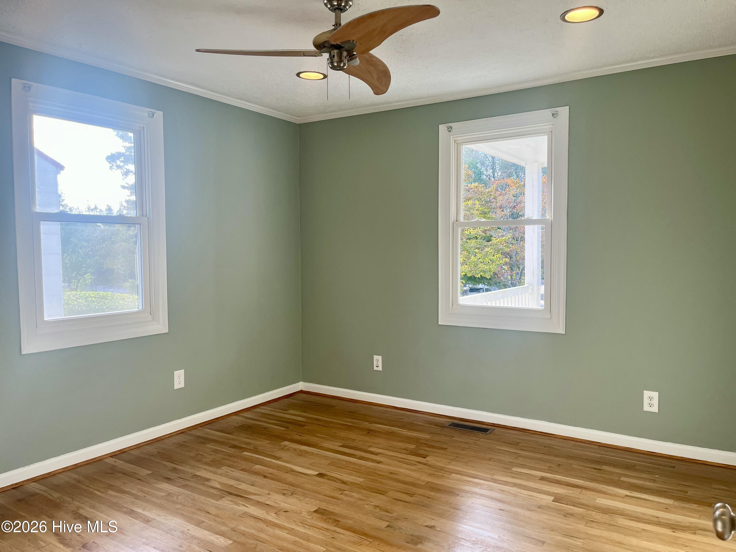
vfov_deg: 53.1
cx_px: 368
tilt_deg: -4.9
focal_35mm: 26
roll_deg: +1.0
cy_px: 276
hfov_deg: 67.3
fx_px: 553
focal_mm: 5.1
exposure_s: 1/161
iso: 50
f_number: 1.6
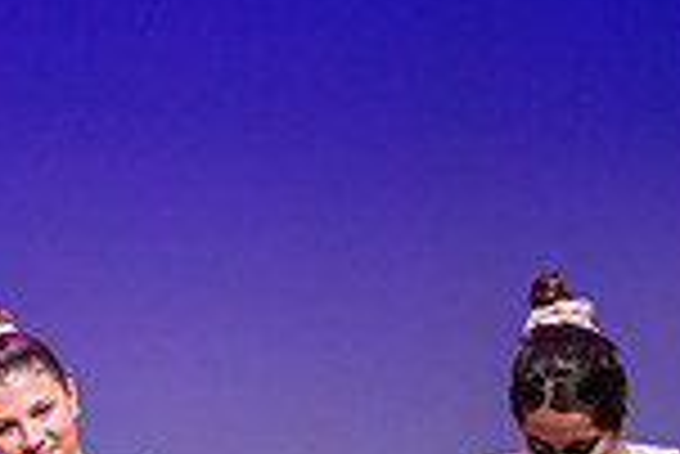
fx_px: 10739
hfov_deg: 3.6
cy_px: 574
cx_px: 30
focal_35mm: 568
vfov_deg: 2.4
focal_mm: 122
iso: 1000
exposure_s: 1/640
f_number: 2.8
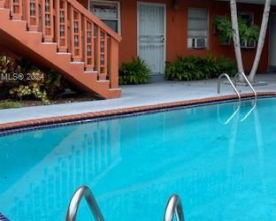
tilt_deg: -7.2
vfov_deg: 29.0
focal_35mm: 52
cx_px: 205
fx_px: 425
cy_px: 78
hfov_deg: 35.2
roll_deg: -1.3
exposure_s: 1/747
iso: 32
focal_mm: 4.25
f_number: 1.8
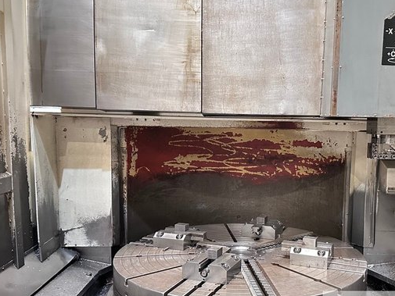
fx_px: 434
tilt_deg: -5.5
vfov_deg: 37.7
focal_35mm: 38
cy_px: 169
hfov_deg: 48.4
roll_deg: -1.3
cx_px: 252
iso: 800
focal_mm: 6.86
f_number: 1.78
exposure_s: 1/33
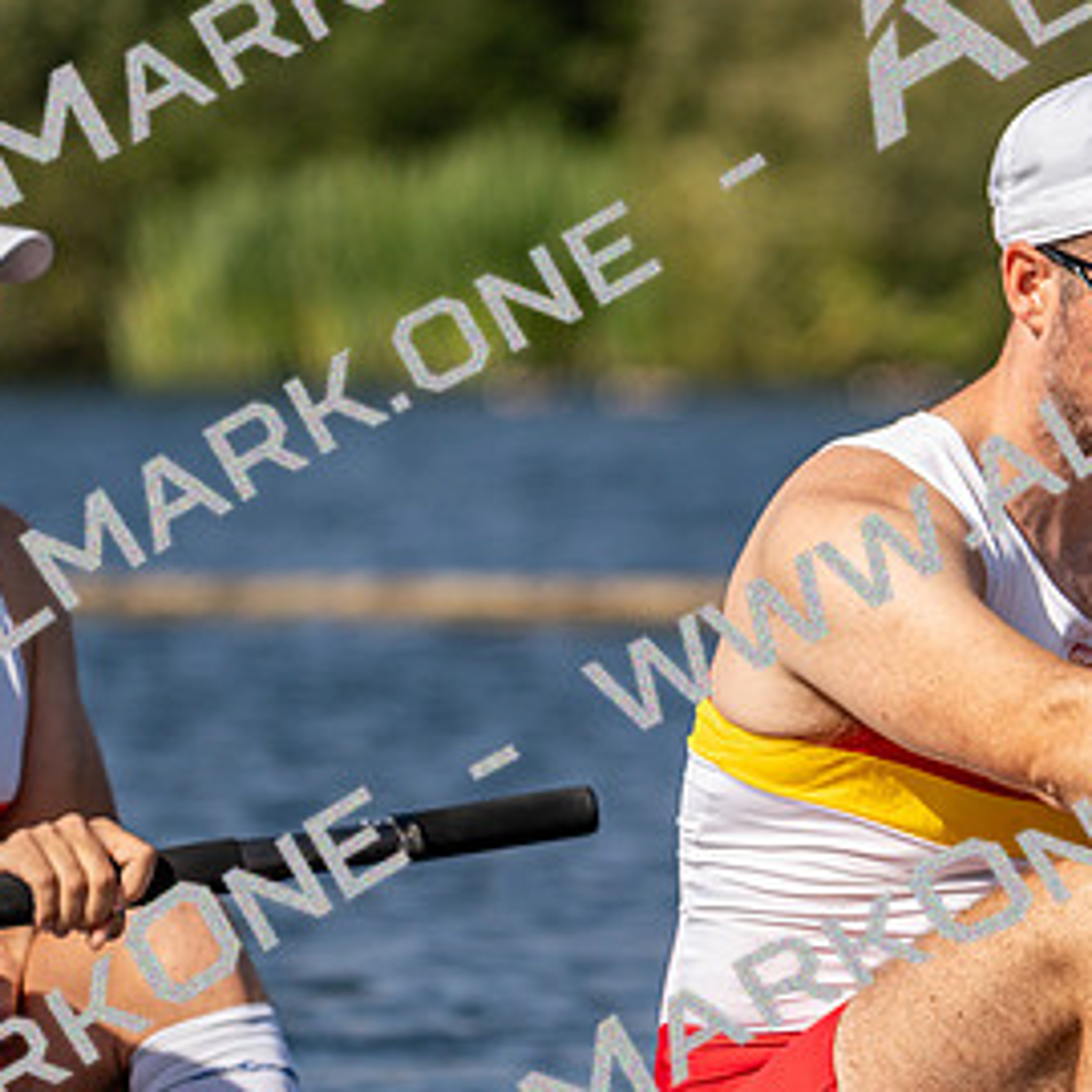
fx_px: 17595
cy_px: 742
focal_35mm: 493
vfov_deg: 3.6
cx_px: 1084
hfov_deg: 3.6
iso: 125
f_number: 5.6
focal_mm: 270
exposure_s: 1/1600
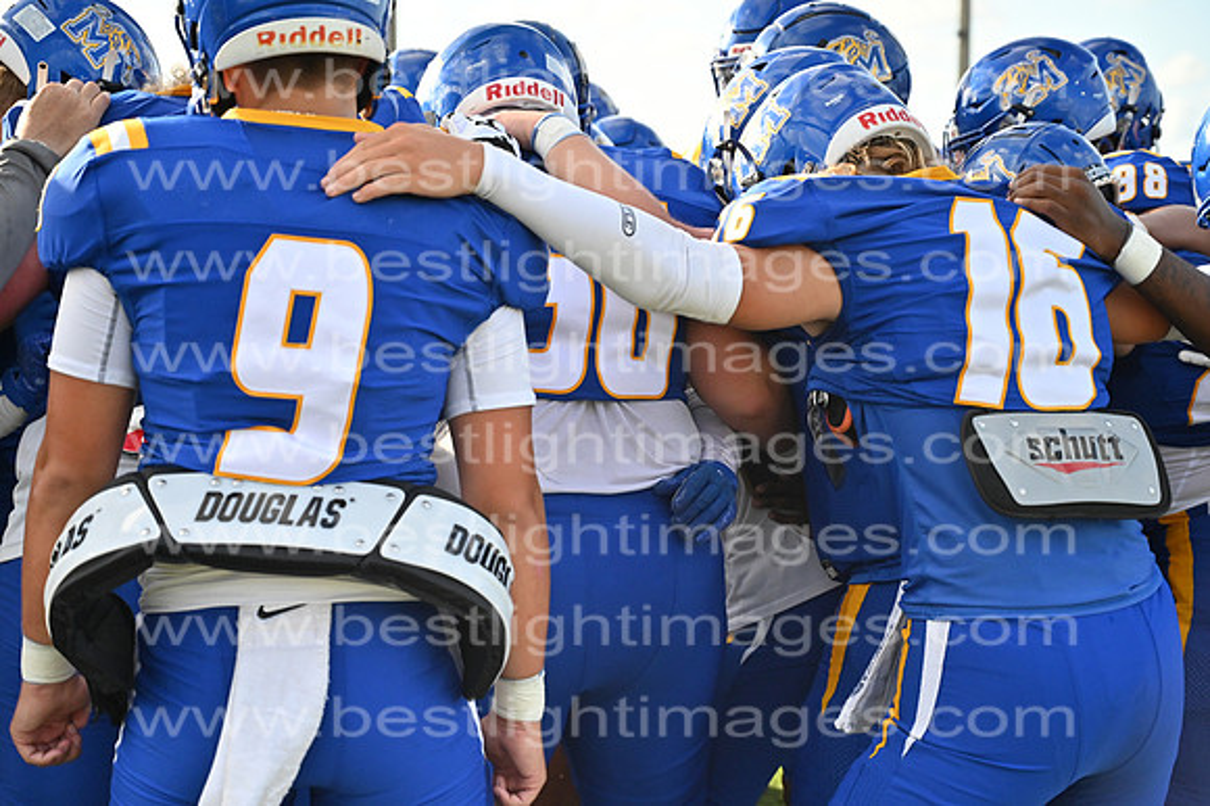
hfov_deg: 28.9
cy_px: 403
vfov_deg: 19.4
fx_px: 2351
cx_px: 605
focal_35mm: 70
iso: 2200
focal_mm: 70
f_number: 4
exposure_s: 1/8000
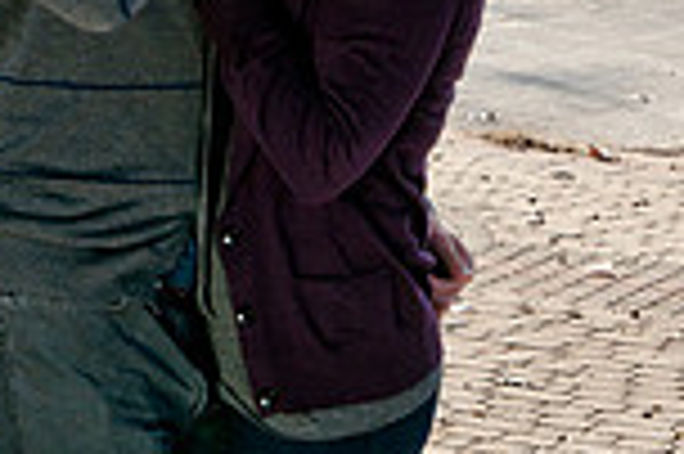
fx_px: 4213
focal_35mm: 222
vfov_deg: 6.0
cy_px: 998
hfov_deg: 9.3
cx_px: 461
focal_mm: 50
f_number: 9
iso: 200
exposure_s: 1/250
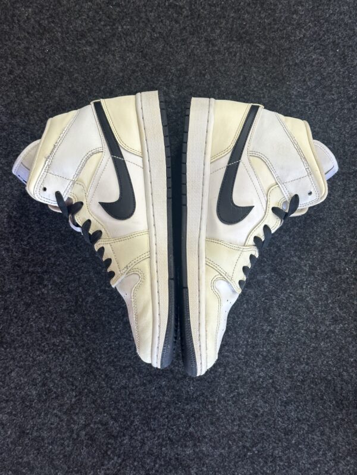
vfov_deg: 39.6
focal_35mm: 48
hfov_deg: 30.3
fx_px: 660
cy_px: 238
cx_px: 178
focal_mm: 6.86
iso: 100
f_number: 1.78
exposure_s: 1/50
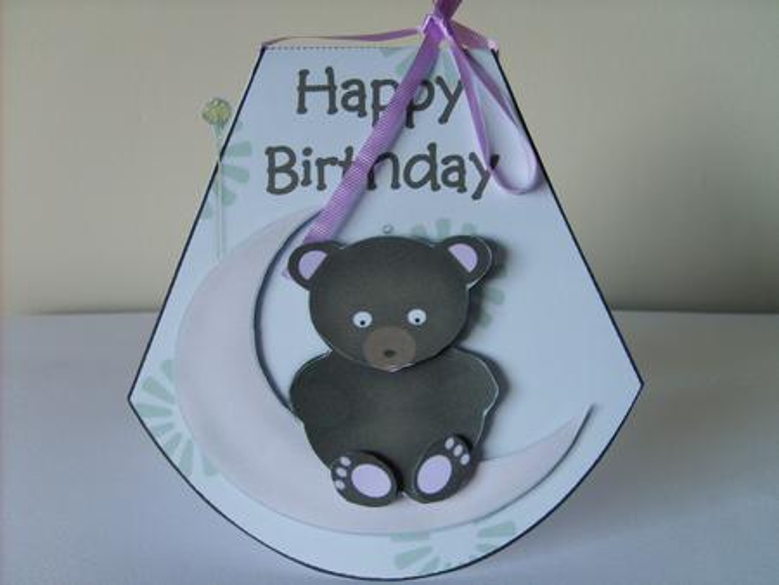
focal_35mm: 35
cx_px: 390
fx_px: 788
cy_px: 292
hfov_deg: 52.6
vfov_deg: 40.7
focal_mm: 5.8
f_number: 2.8
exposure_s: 1/30
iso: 70
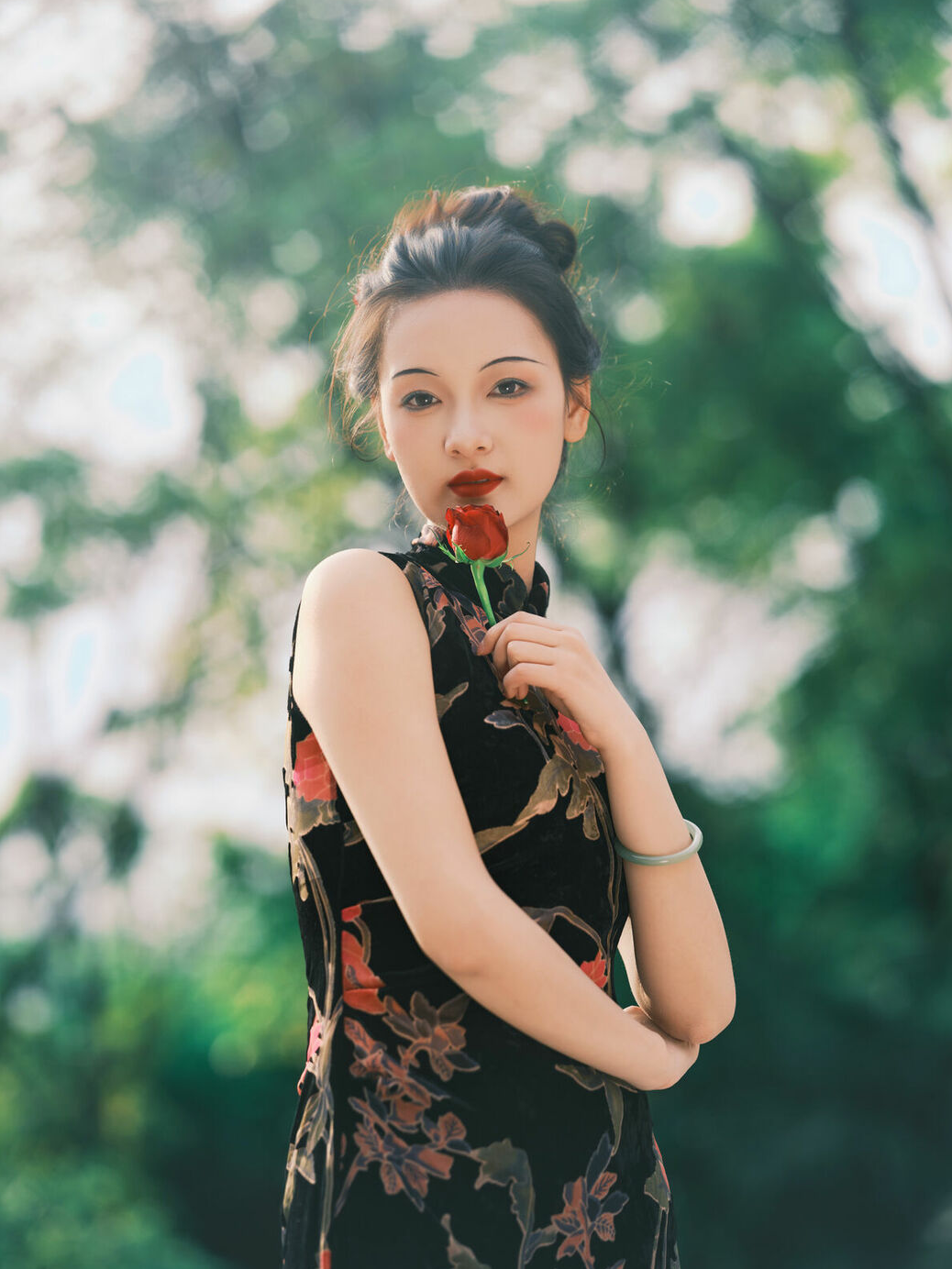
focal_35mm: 88
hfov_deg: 16.8
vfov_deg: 22.3
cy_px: 638
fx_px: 3227
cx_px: 481
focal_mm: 110
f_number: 2.8
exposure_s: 1/1600
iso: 400
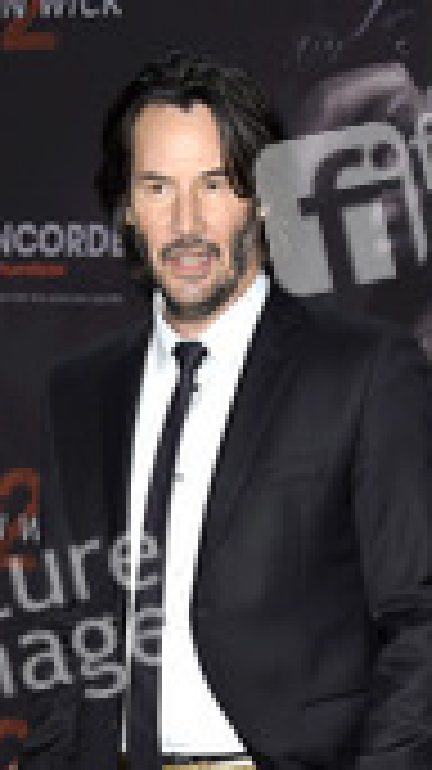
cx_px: 76
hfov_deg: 6.0
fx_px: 4099
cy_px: 865
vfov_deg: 10.6
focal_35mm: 201
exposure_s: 1/160
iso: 800
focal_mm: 82
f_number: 5
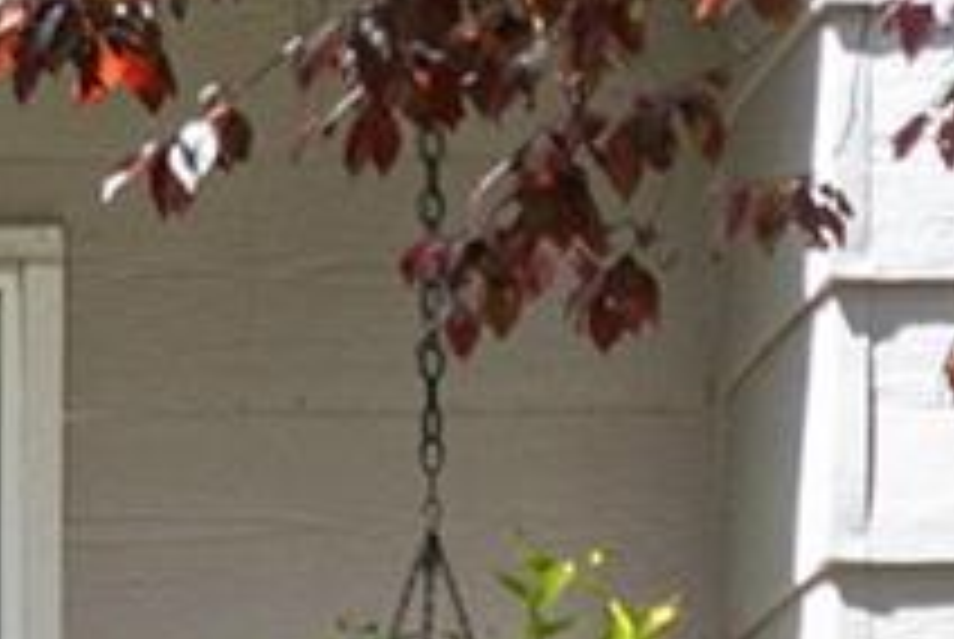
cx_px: -738
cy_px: 1359
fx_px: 7218
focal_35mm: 272
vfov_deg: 5.0
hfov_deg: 7.4
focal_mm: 24
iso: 200
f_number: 4.5
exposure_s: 1/40
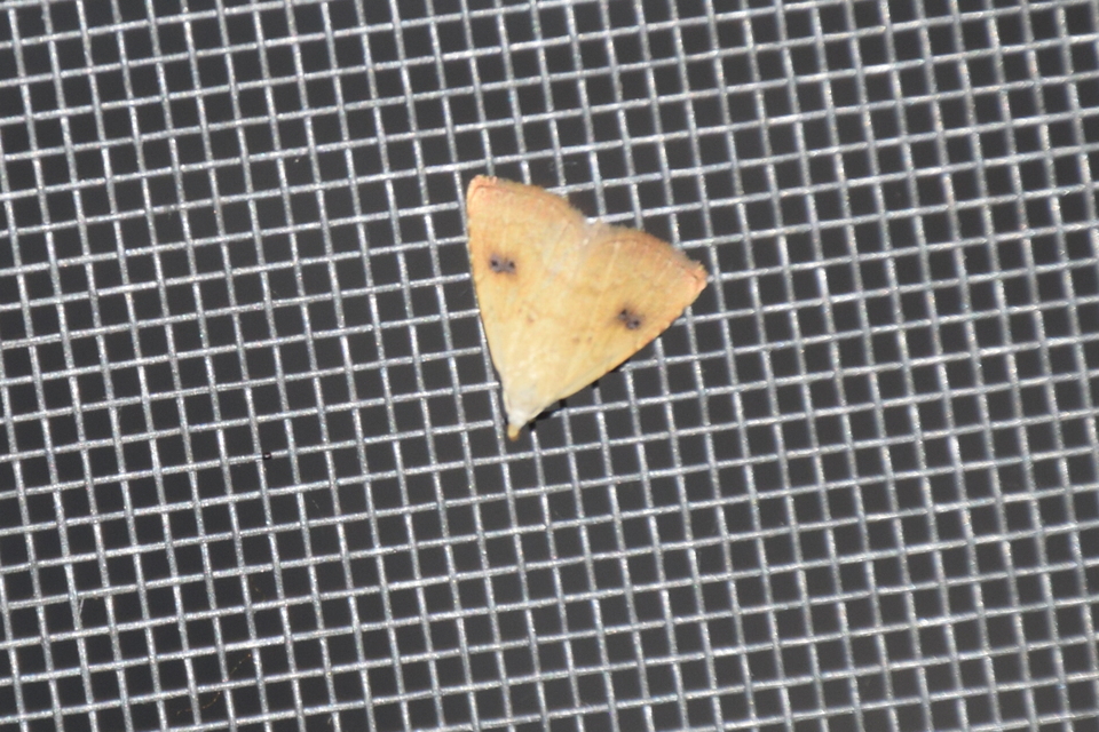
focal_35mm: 210
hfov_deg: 9.8
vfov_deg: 6.5
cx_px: 550
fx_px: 6410
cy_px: 366
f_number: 7.1
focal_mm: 140
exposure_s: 1/60
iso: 320
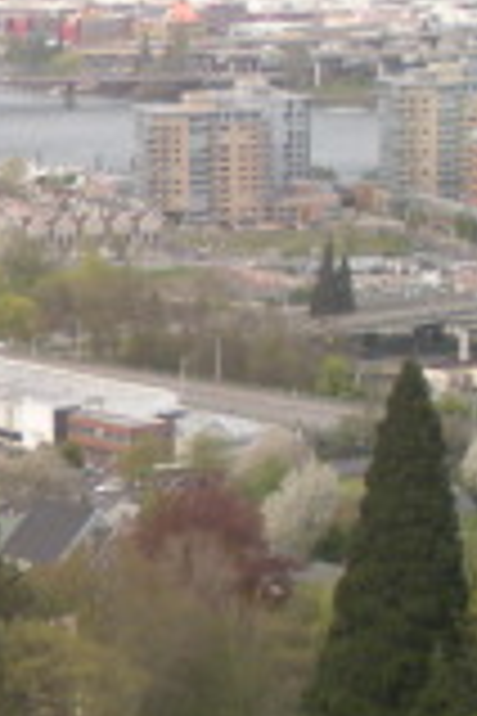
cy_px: 392
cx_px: -423
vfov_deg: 10.9
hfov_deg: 7.1
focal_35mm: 188
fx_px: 3736
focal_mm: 6.3
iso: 64
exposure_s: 1/119
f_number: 3.5
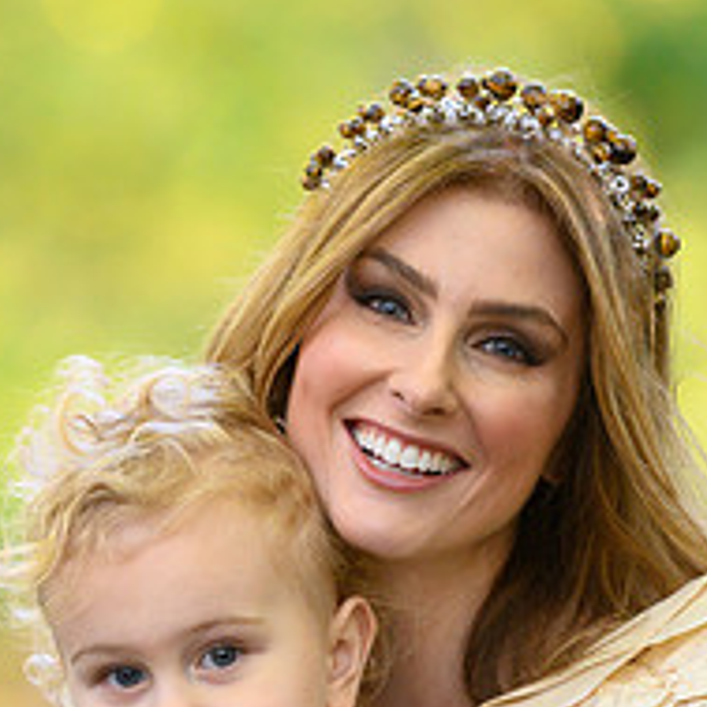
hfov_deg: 3.7
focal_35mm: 469
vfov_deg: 3.7
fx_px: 10837
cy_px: 539
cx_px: -19
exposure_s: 1/200
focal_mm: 180
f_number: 3.2
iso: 1600
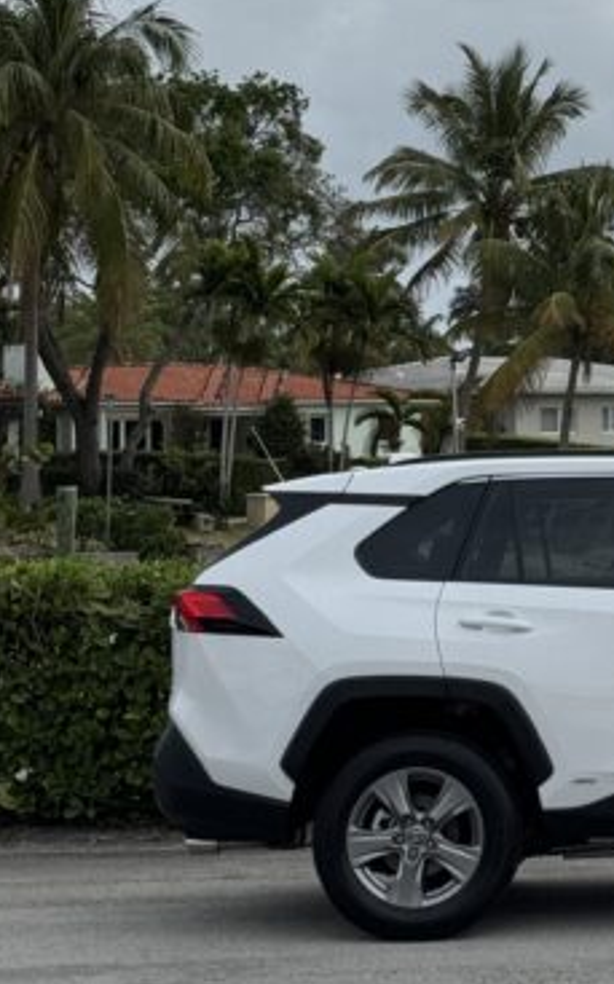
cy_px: 239
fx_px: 2975
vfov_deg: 18.6
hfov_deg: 11.5
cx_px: 772
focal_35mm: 111
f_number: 1.78
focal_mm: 6.86
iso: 64
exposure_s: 1/6410
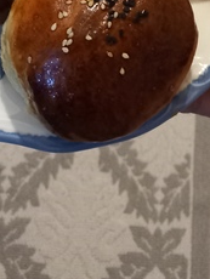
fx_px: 654
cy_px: -99
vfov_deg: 21.4
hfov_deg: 18.2
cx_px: 136
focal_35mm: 81
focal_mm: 4
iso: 500
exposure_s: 1/25
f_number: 1.8
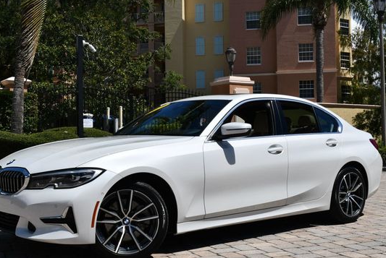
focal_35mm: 48
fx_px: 515
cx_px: 183
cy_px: 138
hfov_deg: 41.0
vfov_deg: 28.2
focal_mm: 20
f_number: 10
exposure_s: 1/400
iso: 100
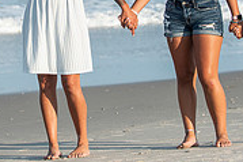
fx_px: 1531
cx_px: 60
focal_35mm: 227
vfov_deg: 6.0
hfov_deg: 9.1
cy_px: -22
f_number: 3.5
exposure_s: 1/2500
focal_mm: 70
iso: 250
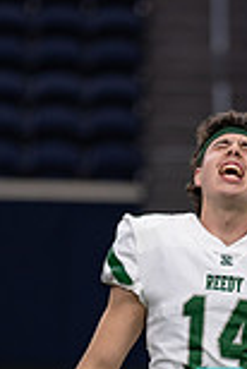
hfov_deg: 2.2
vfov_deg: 3.2
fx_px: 6541
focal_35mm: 637
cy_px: 430
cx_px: 253
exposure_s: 1/250
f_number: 1.8
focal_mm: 135
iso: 200
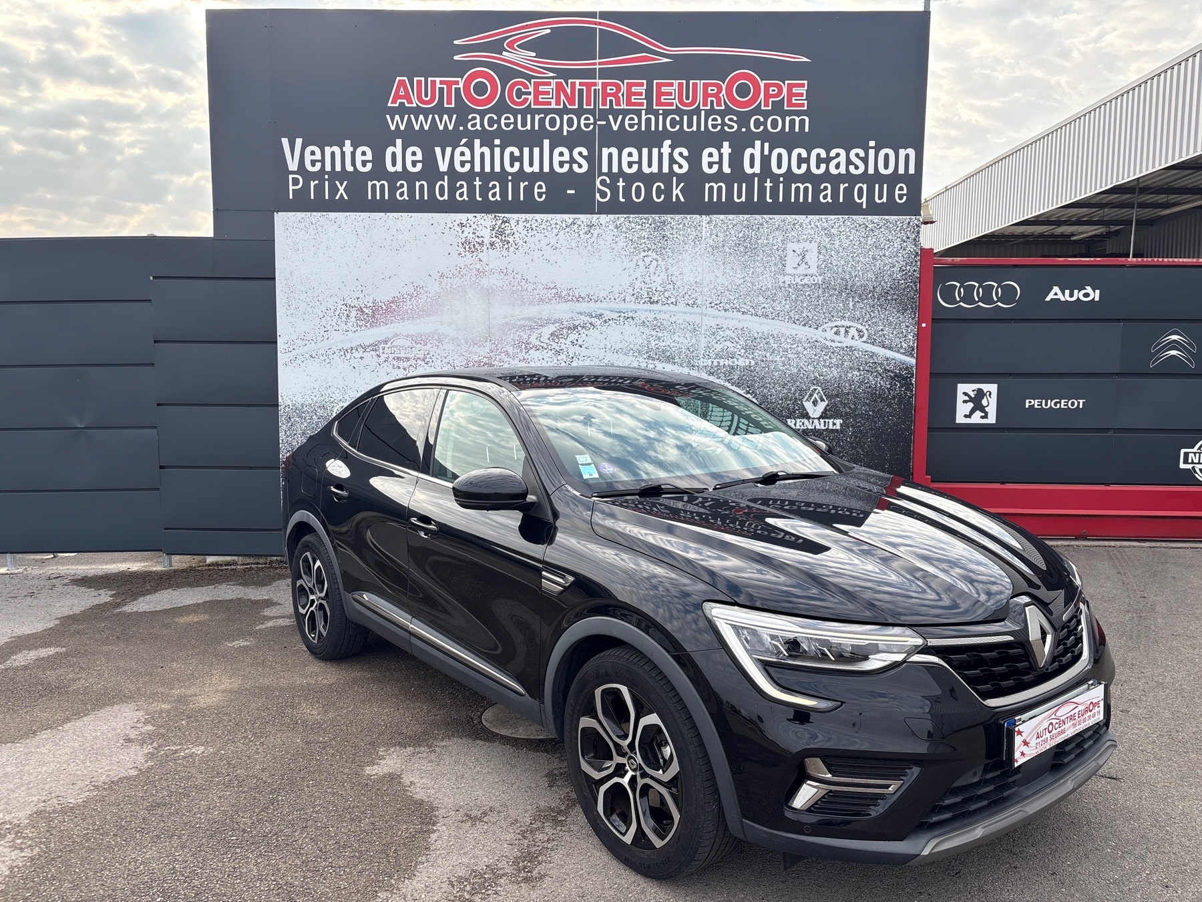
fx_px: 903
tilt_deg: -5.3
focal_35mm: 26
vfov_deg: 53.1
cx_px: 601
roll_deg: +0.0
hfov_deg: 67.3
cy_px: 451
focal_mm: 5.96
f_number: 1.6
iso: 50
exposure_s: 1/782
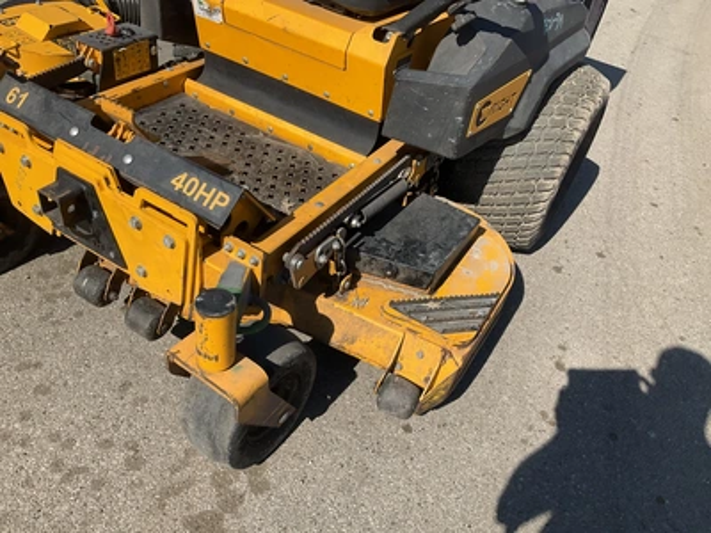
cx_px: 356
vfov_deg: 48.2
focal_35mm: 29
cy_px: 266
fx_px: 596
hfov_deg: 61.7
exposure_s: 1/1984
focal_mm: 3
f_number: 1.8
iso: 25
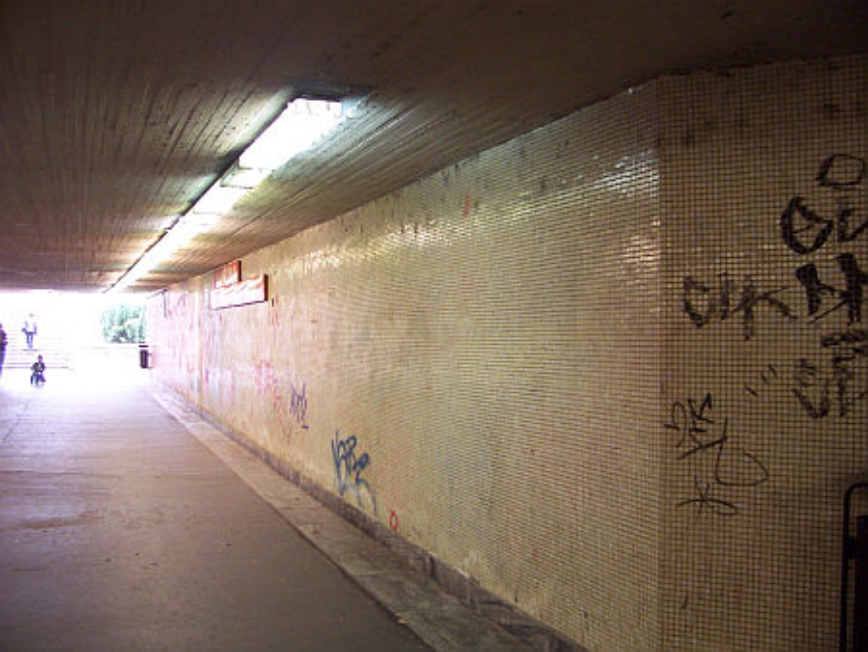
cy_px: 326
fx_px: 853
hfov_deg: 53.9
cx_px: 434
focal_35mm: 34
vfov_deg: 41.8
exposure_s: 1/20
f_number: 2.7
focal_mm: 5.6
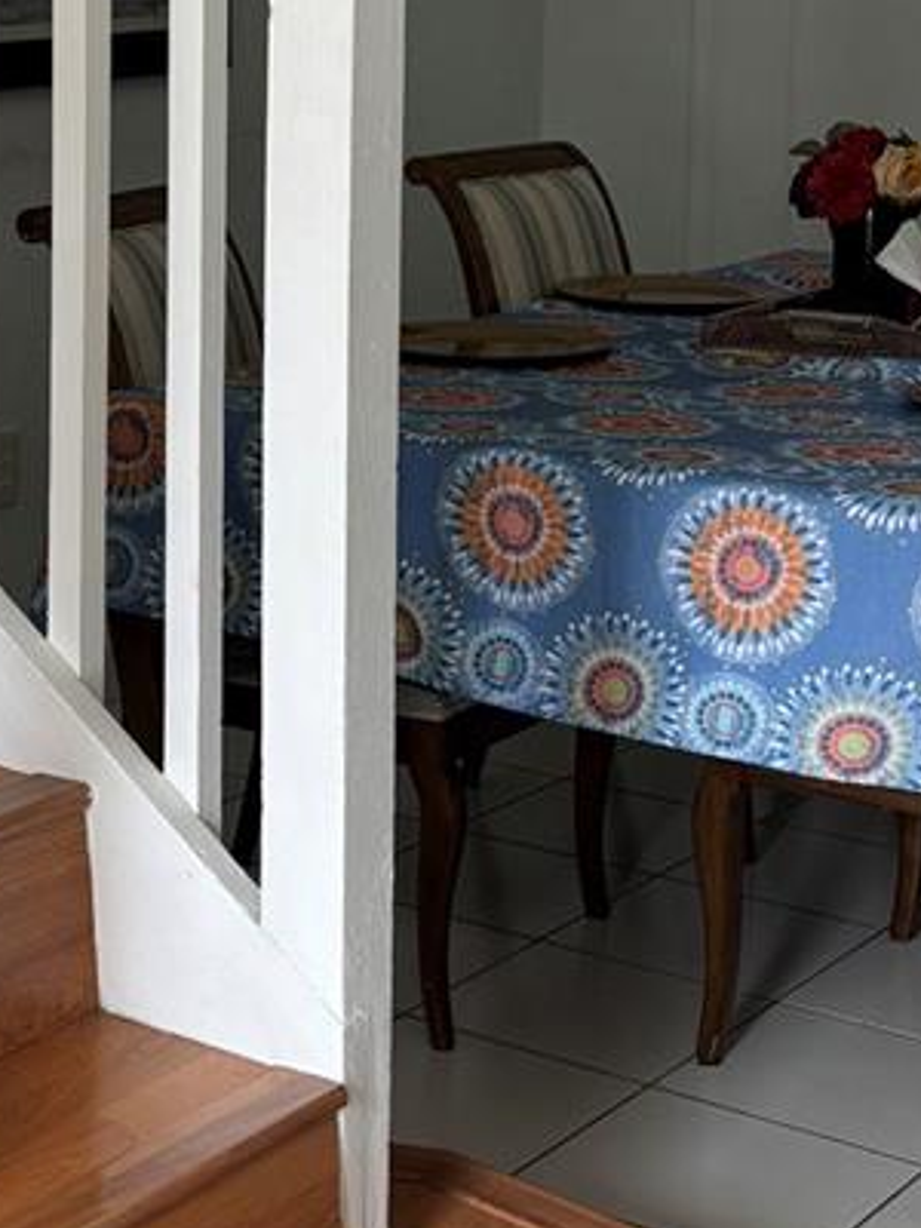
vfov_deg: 24.7
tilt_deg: -6.8
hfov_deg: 18.3
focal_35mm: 78
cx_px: -40
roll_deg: -0.1
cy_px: 264
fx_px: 2767
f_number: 1.6
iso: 80
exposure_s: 1/120
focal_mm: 5.96
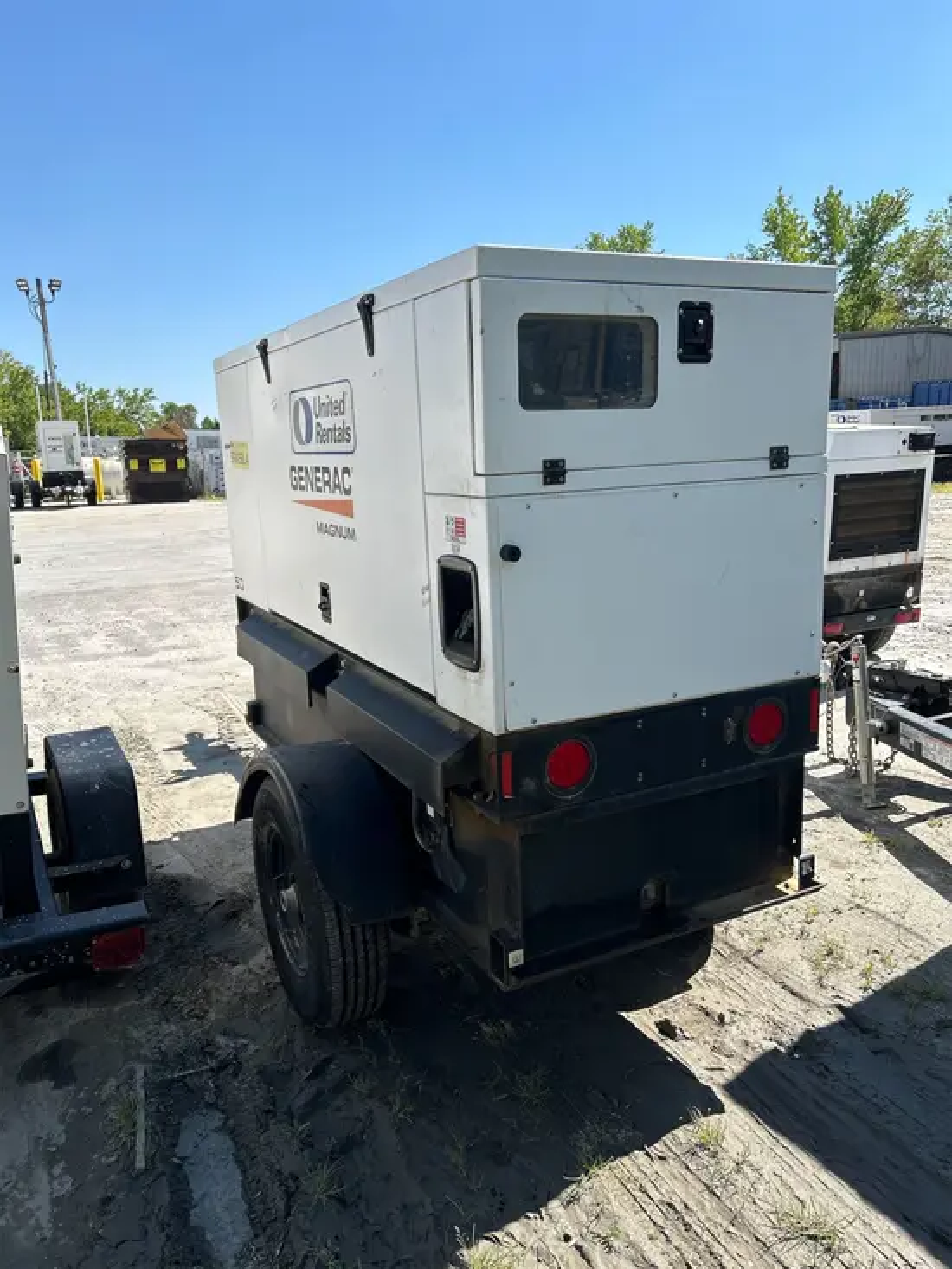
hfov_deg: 53.1
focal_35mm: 26
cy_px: 634
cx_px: 476
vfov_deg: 67.3
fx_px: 953
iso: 50
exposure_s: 1/3571
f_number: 1.5
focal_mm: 5.7
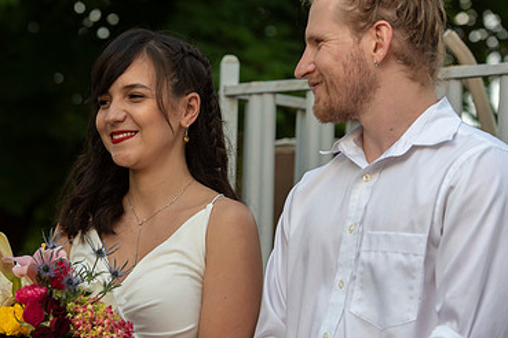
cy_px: 229
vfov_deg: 7.8
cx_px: 145
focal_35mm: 176
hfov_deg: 11.7
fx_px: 2483
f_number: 4
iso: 100
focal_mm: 112
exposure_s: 1/200
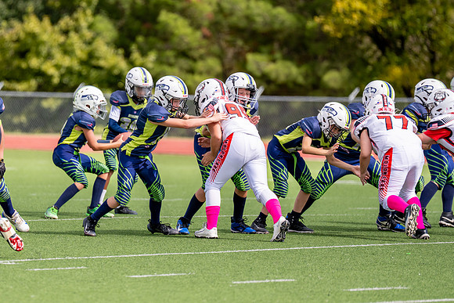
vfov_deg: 4.5
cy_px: 161
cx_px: 156
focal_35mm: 307
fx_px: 3874
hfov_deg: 6.7
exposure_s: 1/4000
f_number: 2.8
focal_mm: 200
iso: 250
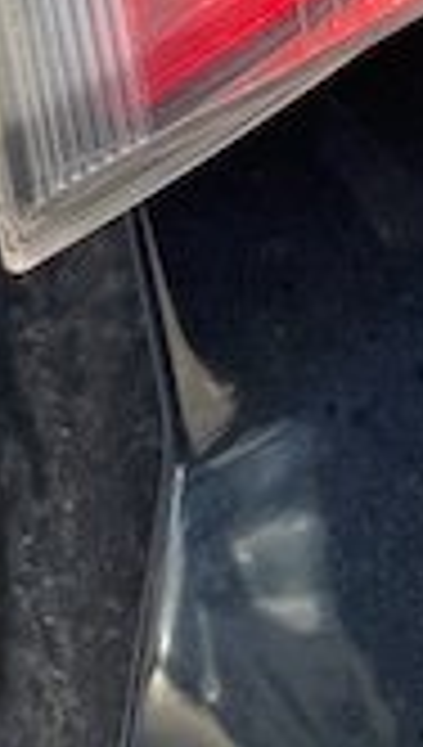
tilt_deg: -41.7
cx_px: 666
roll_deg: +30.9
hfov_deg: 10.7
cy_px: -616
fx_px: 2162
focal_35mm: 109
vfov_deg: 16.3
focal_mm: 4.25
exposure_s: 1/454
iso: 32
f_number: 1.8
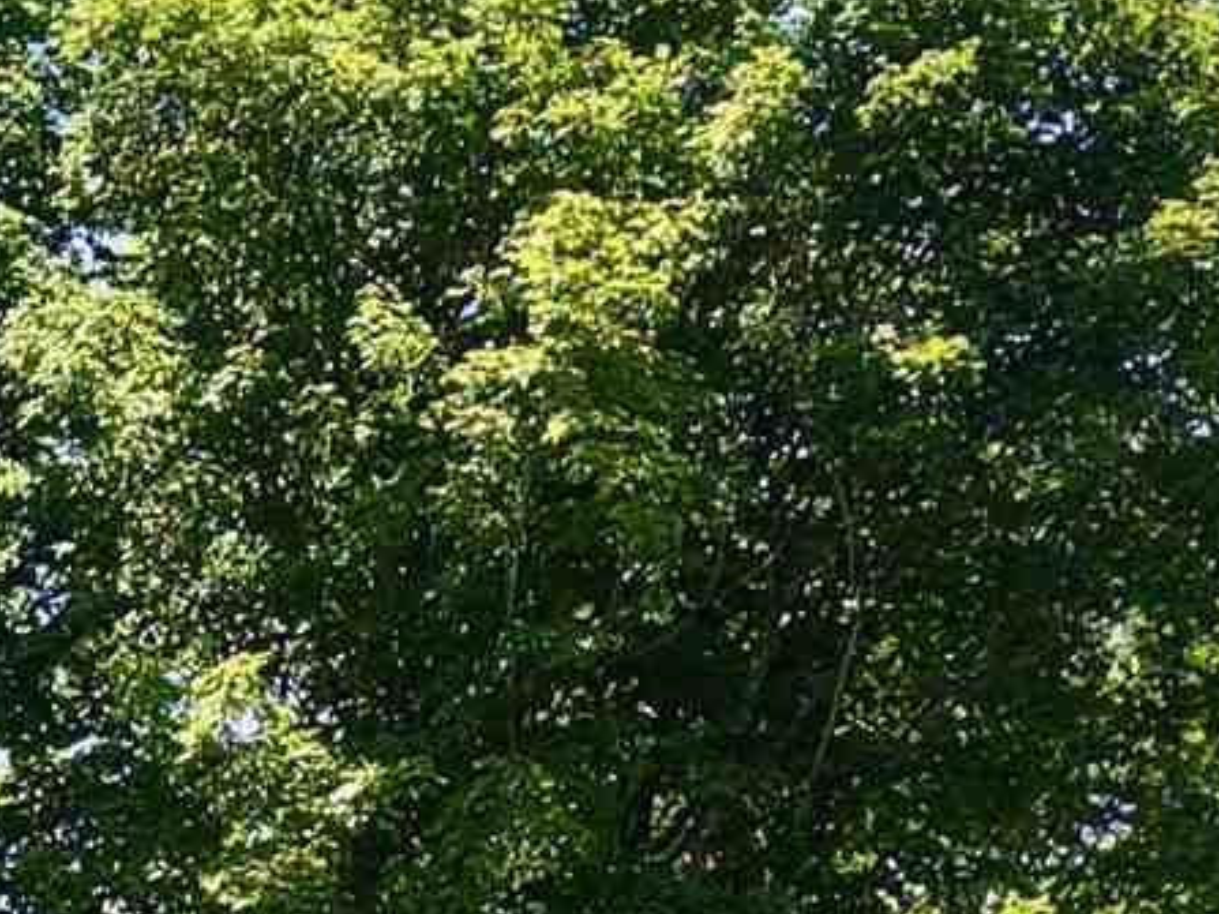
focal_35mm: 165
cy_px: 2597
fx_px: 5809
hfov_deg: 10.4
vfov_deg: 7.9
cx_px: -1674
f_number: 1.8
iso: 260
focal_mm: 8.67
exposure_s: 1/100
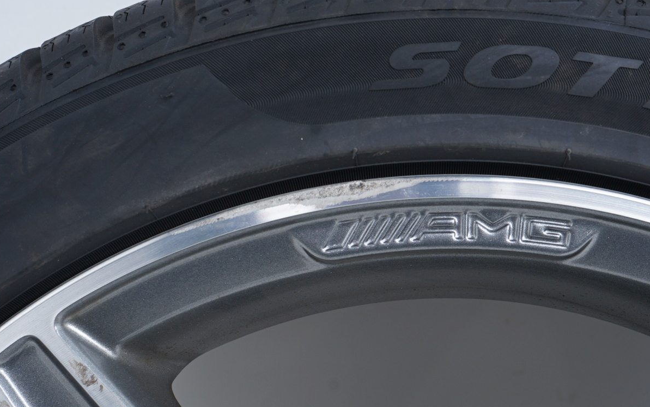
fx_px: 1045
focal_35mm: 59
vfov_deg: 21.8
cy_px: 312
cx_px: 393
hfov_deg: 34.4
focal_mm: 36
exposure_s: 1/100
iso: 250
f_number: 7.1
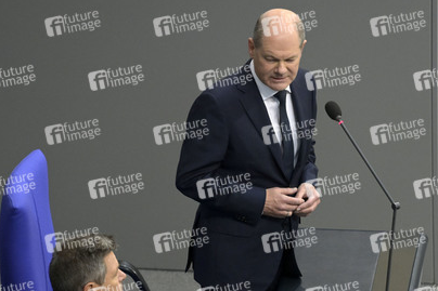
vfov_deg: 3.4
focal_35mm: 402
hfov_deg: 5.1
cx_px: 196
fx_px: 4889
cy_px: 159
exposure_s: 1/320
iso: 10000
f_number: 5.6
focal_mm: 360
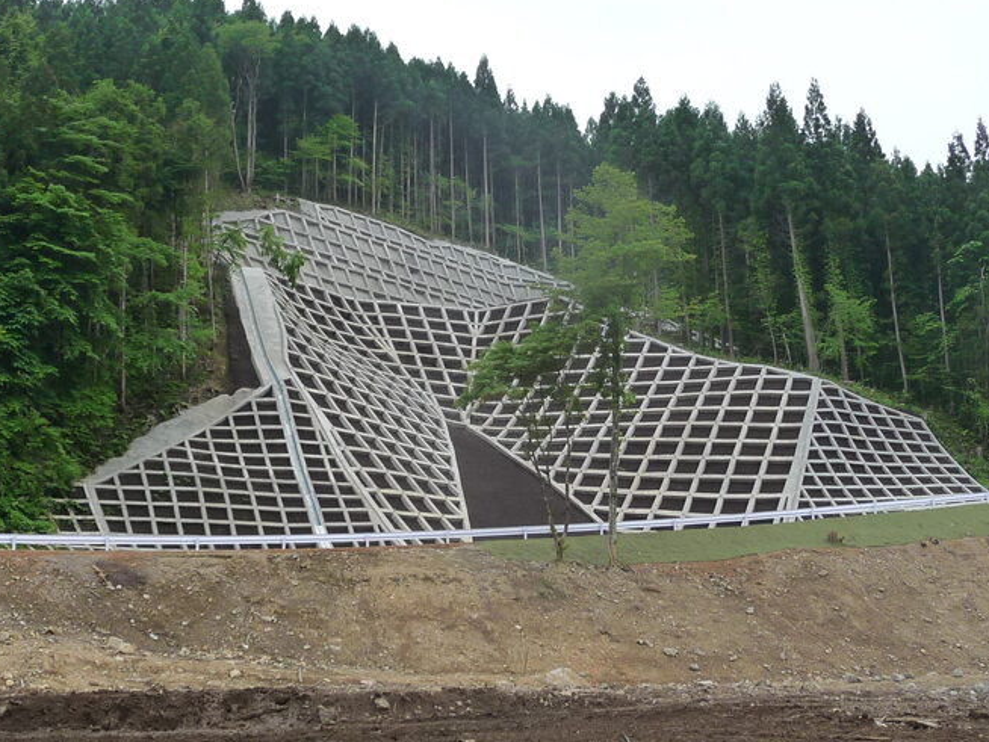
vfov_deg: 31.5
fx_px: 1315
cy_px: 353
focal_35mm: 46
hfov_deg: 41.2
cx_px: 513
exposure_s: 1/100
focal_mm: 4.7
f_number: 3.3
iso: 160
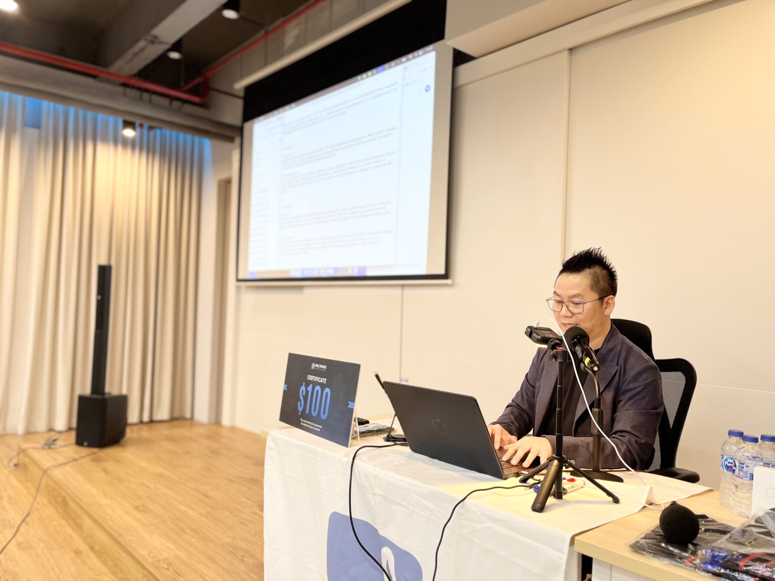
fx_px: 582
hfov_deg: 67.3
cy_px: 290
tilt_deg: +1.5
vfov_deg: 53.1
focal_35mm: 26
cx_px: 388
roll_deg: -2.4
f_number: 1.6
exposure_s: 1/50
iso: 80
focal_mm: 5.1
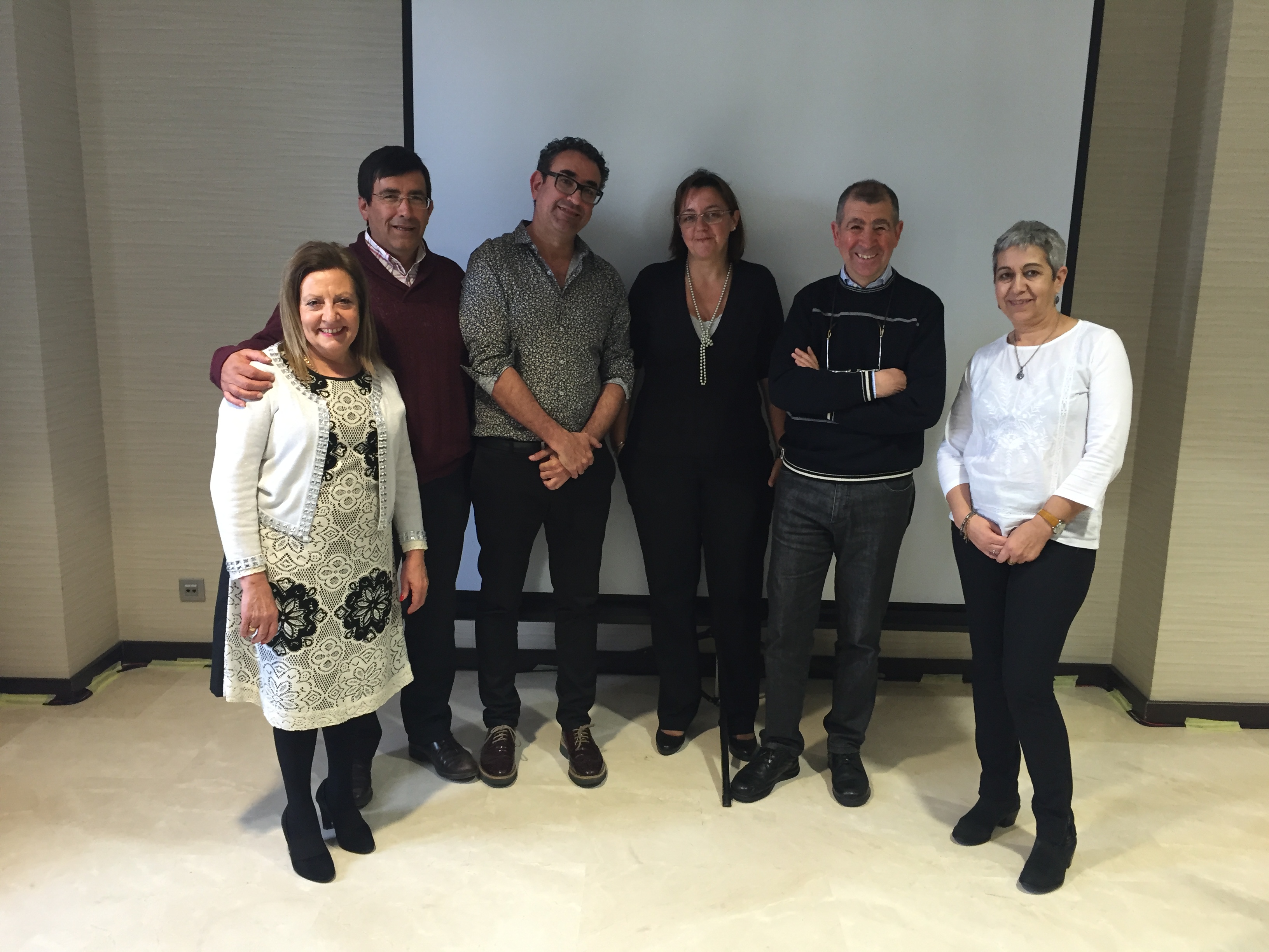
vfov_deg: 48.2
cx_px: 634
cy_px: 476
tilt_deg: -10.2
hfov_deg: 61.7
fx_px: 1063
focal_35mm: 29
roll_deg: -0.4
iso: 125
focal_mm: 4.15
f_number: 2.2
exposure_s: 1/33
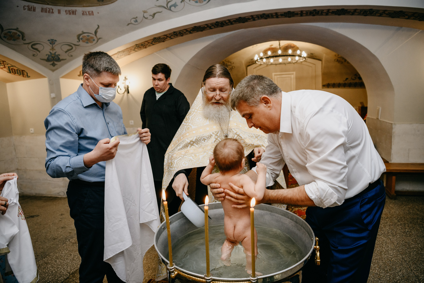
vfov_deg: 53.1
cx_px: 212
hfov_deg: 73.7
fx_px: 283
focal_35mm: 24
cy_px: 142
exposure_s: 1/160
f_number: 3.5
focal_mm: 24
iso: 640
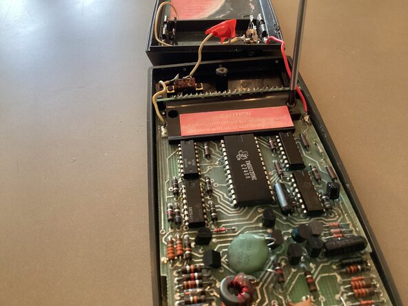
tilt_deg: -46.6
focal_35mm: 31
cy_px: 153
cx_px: 204
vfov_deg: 45.4
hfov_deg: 58.4
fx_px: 365
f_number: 2.4
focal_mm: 3.3
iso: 400
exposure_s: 1/30
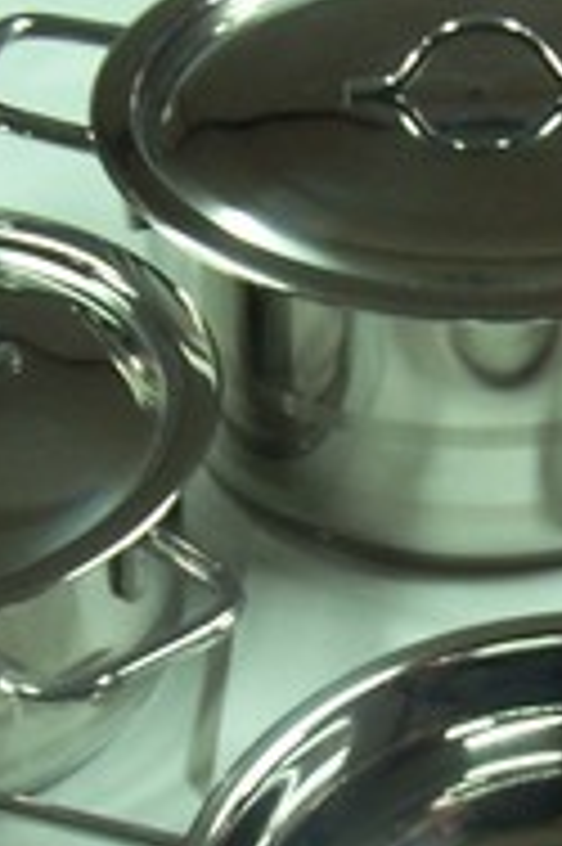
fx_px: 2463
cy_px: 686
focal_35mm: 105
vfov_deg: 19.3
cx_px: 513
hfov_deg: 12.9
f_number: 2.8
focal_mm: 6.3
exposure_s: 1/20
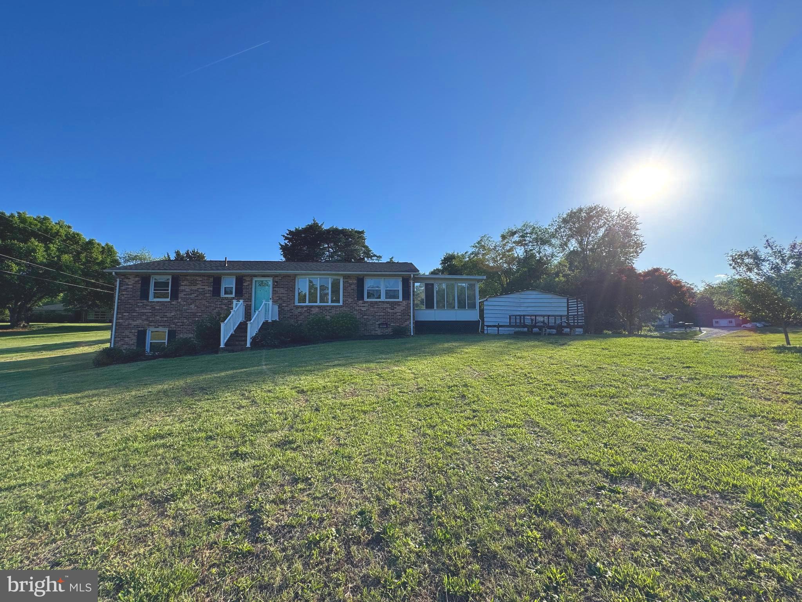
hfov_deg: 102.1
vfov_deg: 85.7
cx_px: 401
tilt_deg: +4.7
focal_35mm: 14
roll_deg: +0.1
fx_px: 324
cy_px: 301
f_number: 2.2
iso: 50
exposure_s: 1/1637
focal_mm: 2.22
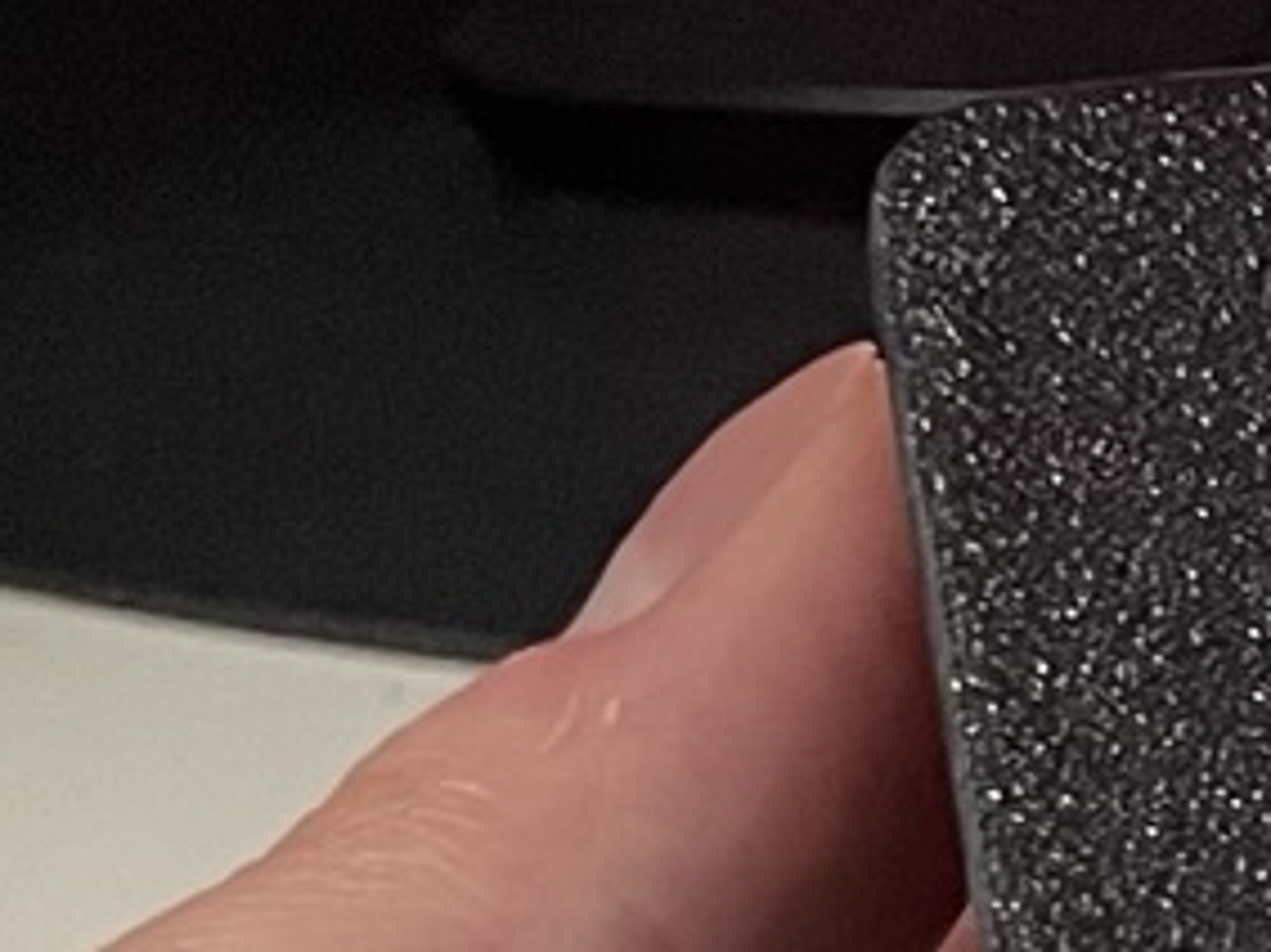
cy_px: 1527
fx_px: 6900
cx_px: 3782
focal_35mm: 188
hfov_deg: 8.7
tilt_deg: -34.1
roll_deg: -1.4
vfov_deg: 7.7
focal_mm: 4.2
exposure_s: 1/60
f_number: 1.6
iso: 320
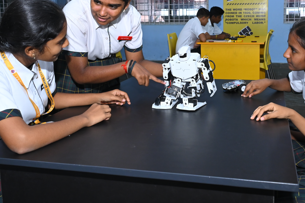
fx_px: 347
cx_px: 187
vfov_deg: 32.1
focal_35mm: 41
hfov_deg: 47.1
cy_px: 57
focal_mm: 24
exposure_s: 1/160
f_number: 6.3
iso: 1600
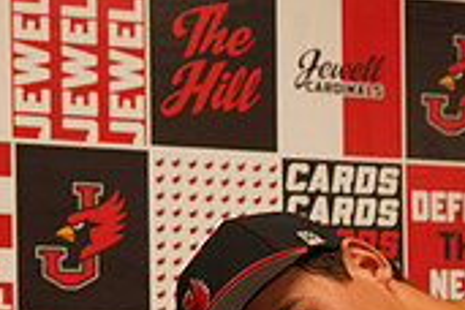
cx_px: 364
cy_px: 523
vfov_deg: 13.2
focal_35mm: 95
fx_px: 1227
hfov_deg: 21.2
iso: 800
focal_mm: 28
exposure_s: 1/160
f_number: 4
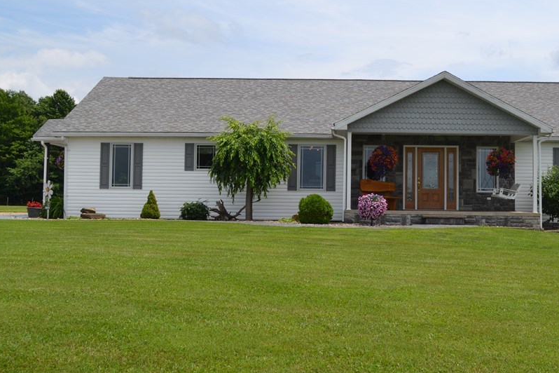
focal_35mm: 49
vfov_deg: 27.5
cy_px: 150
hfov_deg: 40.1
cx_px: 350
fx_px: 761
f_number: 9
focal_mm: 24
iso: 100
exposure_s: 1/320
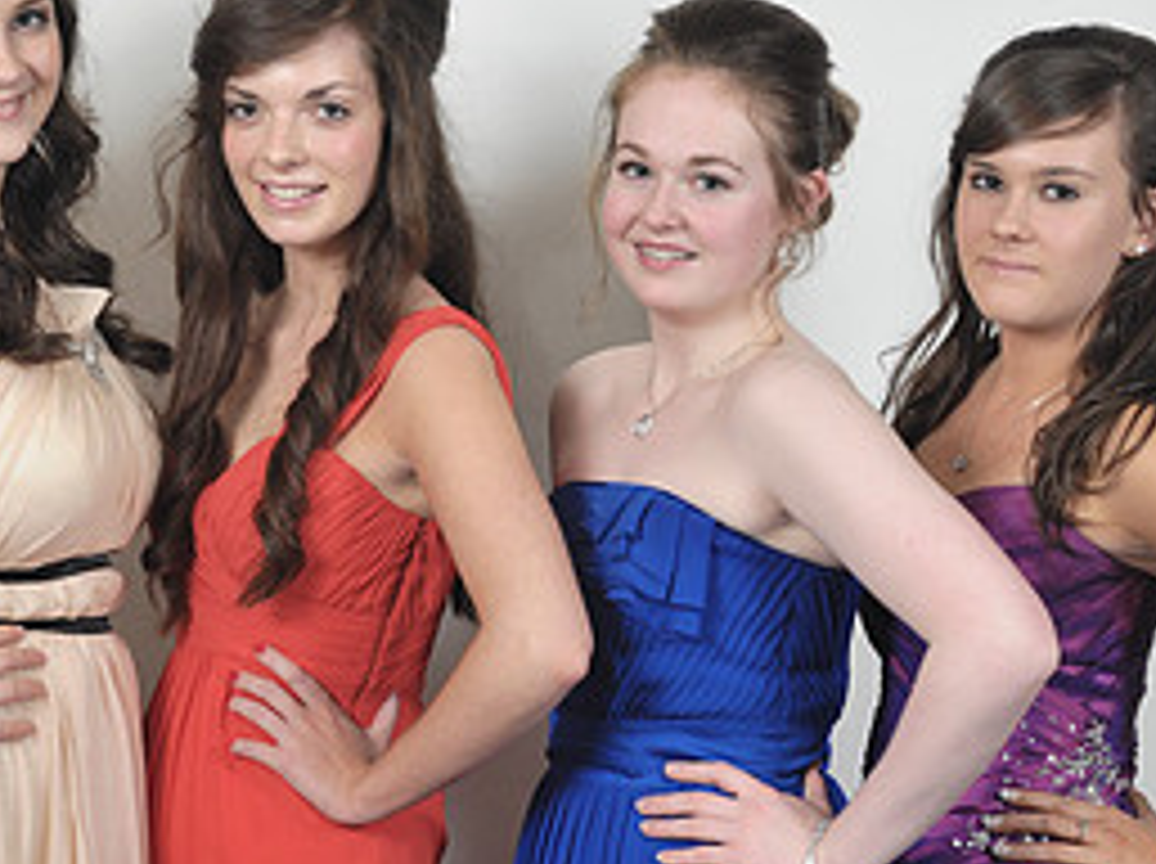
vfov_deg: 11.7
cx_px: 292
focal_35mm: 126
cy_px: 454
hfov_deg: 15.6
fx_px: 4202
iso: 1000
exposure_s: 1/160
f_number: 7.1
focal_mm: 58
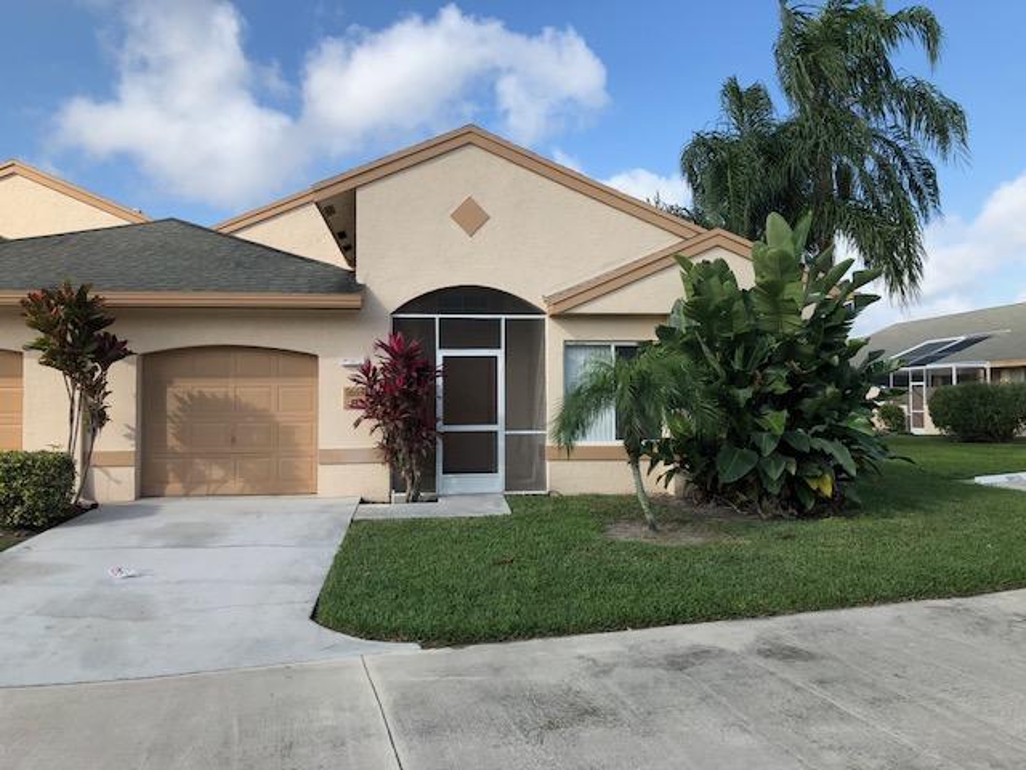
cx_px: 513
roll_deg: +0.9
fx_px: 830
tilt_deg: +0.6
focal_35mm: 28
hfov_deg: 63.4
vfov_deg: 49.7
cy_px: 385
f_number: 1.8
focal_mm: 4
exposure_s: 1/1412
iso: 20
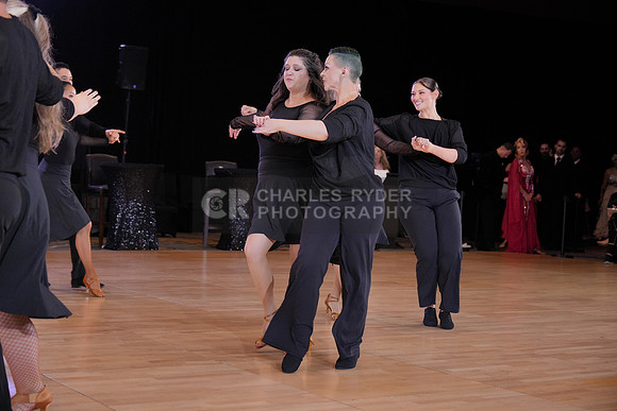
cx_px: 308
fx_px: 1114
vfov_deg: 20.9
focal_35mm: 65
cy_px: 206
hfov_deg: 31.0
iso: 1600
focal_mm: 65
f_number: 4
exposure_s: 1/400
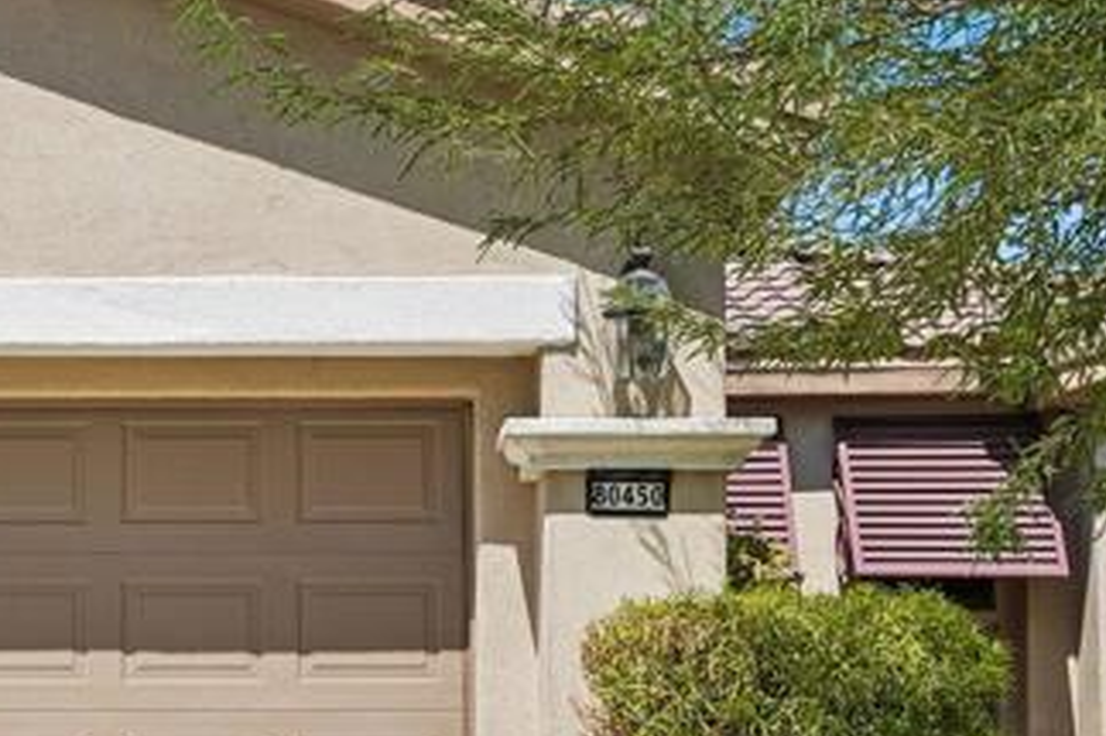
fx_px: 2917
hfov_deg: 21.1
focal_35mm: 95
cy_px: 609
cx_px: 175
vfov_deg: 14.3
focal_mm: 30
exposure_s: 1/400
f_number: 8
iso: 100
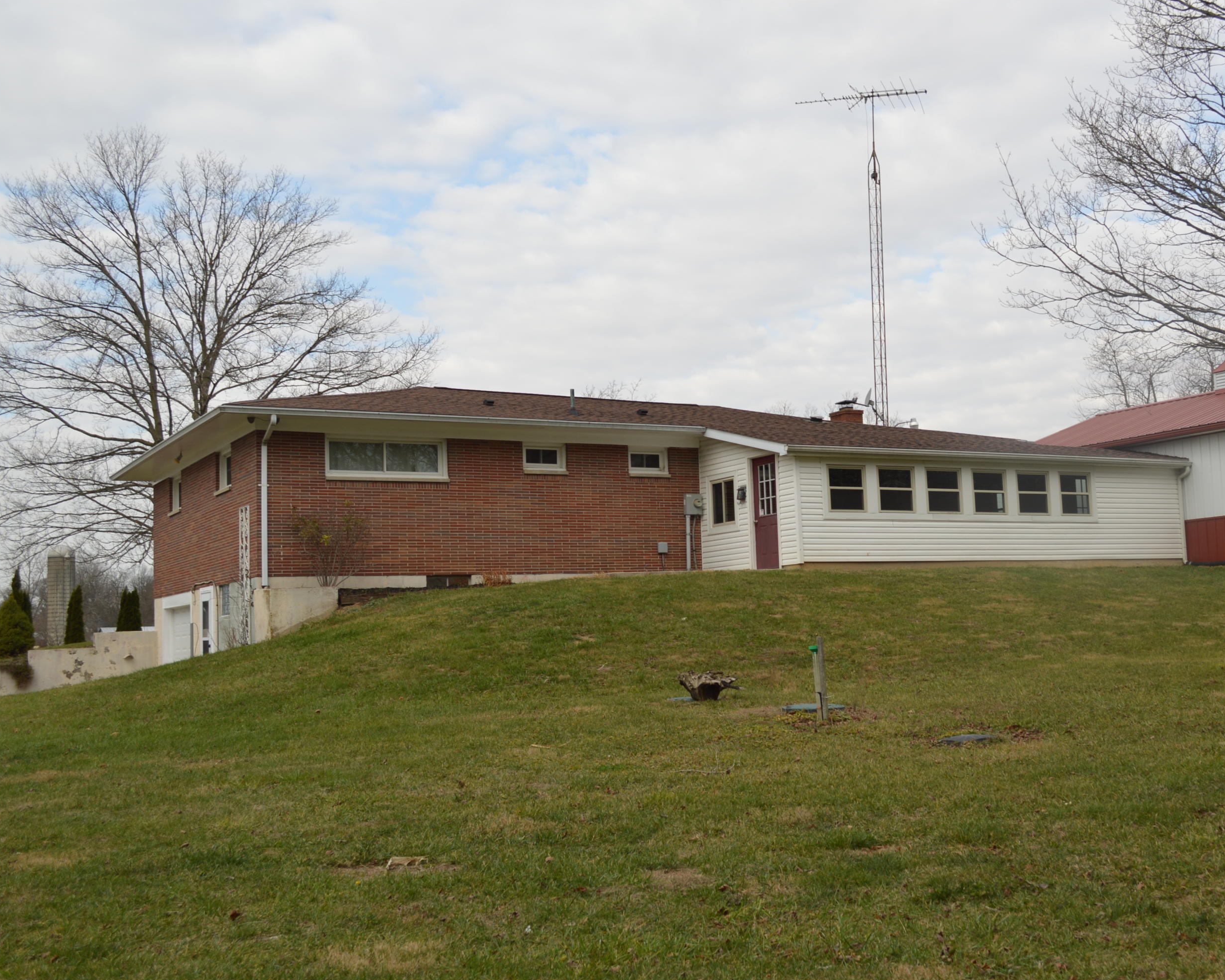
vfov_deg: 36.5
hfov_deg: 44.6
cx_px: 729
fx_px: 1486
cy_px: 490
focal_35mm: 41
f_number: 6.3
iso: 100
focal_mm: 24
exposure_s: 1/200
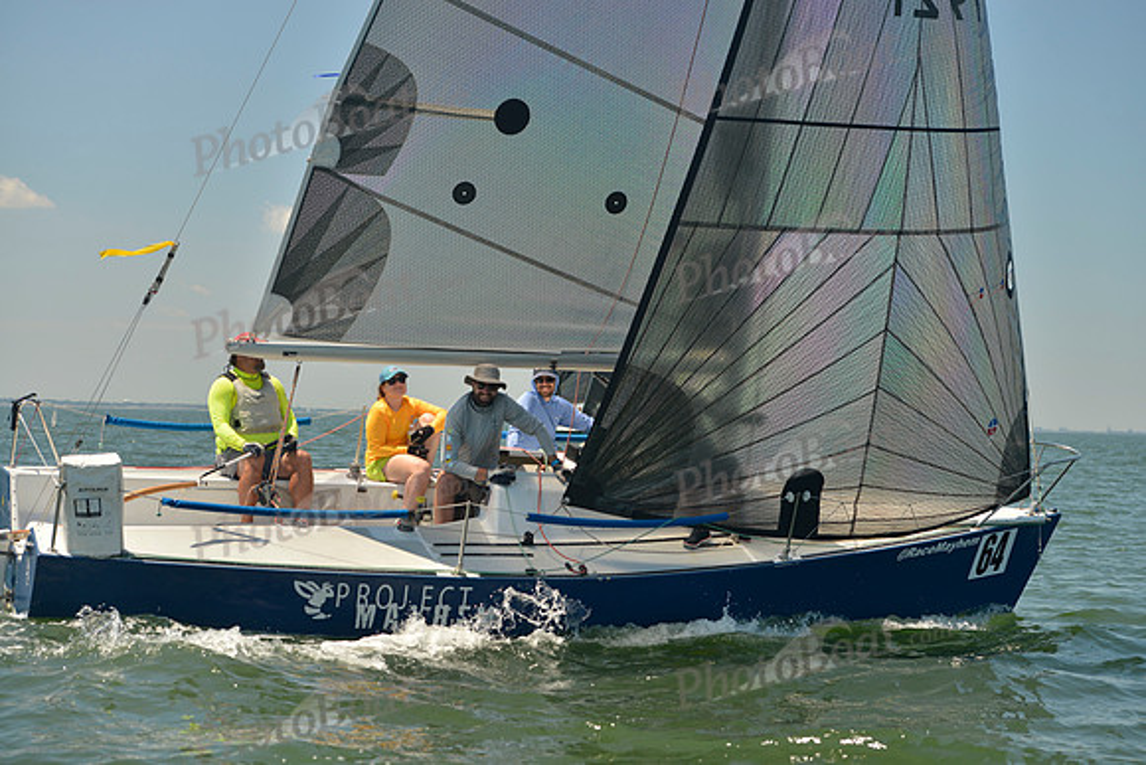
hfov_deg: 28.8
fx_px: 2229
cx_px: 573
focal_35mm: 70
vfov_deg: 19.5
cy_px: 382
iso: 200
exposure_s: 1/640
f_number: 5.6
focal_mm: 70
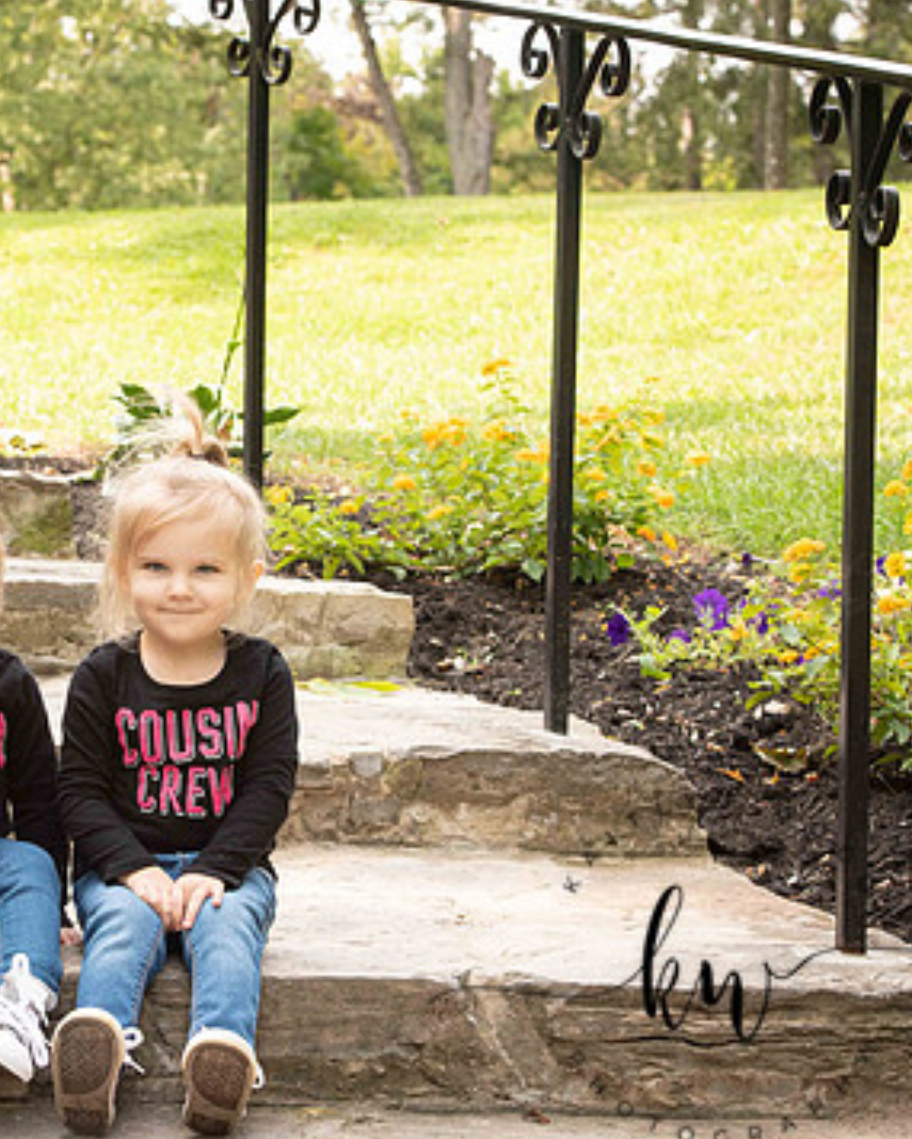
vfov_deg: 17.9
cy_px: 555
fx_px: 3609
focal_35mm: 107
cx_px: 80
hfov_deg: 14.3
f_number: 8
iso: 640
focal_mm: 70
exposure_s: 1/200
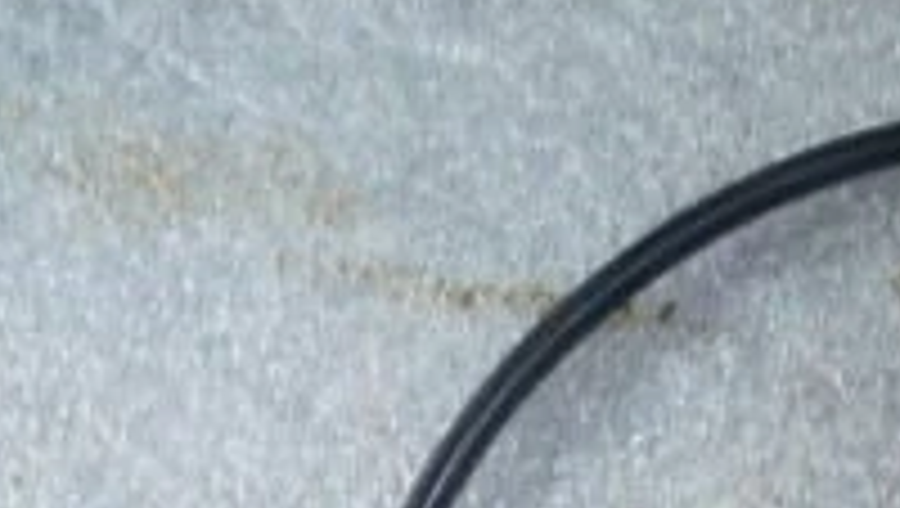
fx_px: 2078
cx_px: 1274
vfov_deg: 12.6
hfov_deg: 21.3
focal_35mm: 87
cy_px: 944
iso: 450
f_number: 6.8
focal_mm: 4.5
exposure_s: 1/30
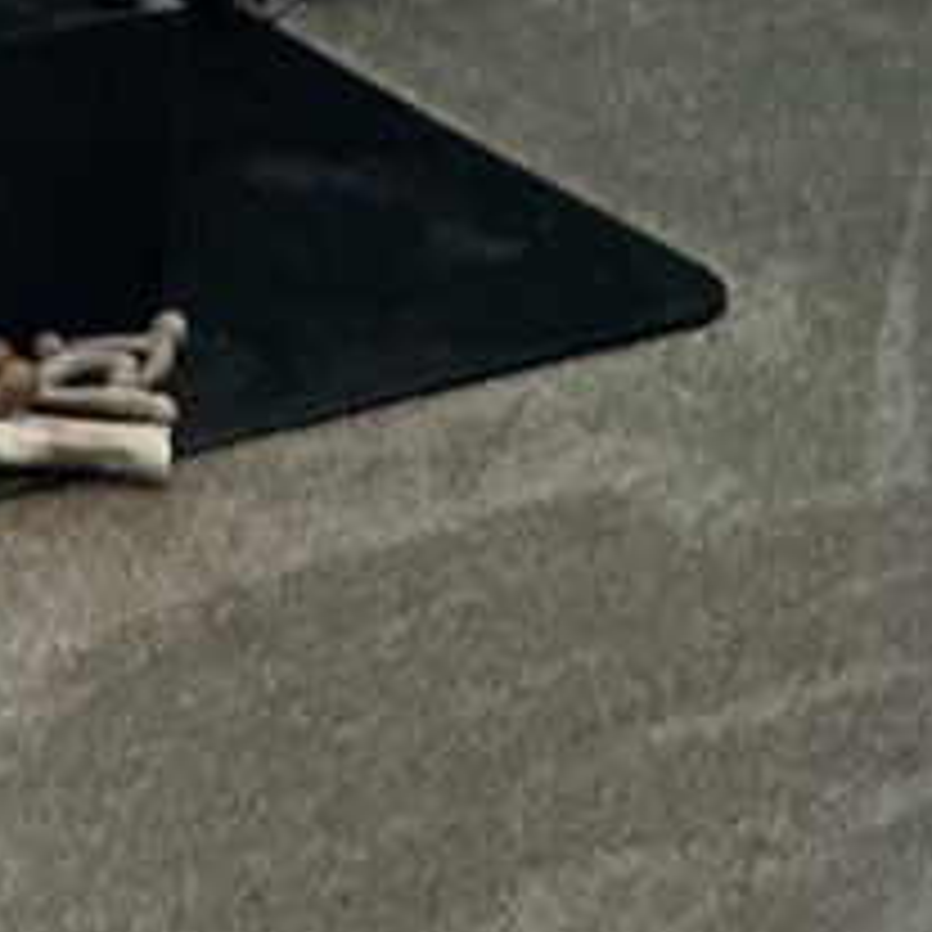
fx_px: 3869
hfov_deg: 12.6
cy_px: -725
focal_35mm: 127
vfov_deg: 12.6
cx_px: -702
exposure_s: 1/30
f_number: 1.8
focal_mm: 3
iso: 250
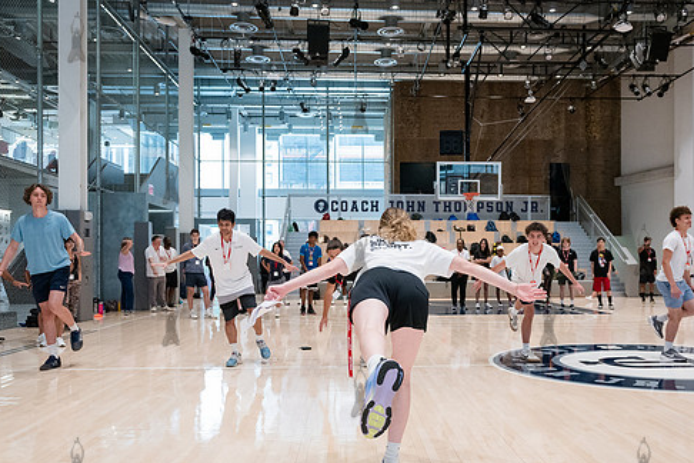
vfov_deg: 36.8
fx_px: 694
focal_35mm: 36
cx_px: 389
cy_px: 266
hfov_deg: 53.0
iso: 5000
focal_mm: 27
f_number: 3.5
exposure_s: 1/500
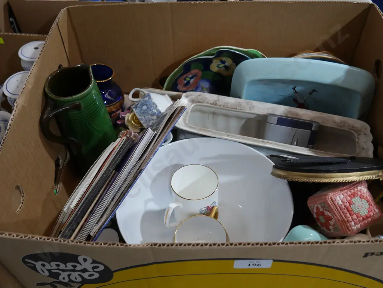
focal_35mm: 36
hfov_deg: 51.3
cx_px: 192
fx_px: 398
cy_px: 144
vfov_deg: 39.7
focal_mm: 18
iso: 640
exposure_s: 1/60
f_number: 4
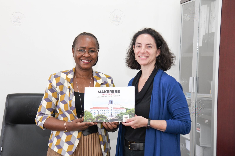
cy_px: 78
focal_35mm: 70
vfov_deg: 19.5
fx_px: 457
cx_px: 118
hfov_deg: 28.8
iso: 1000
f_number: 4
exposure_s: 1/250
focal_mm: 70
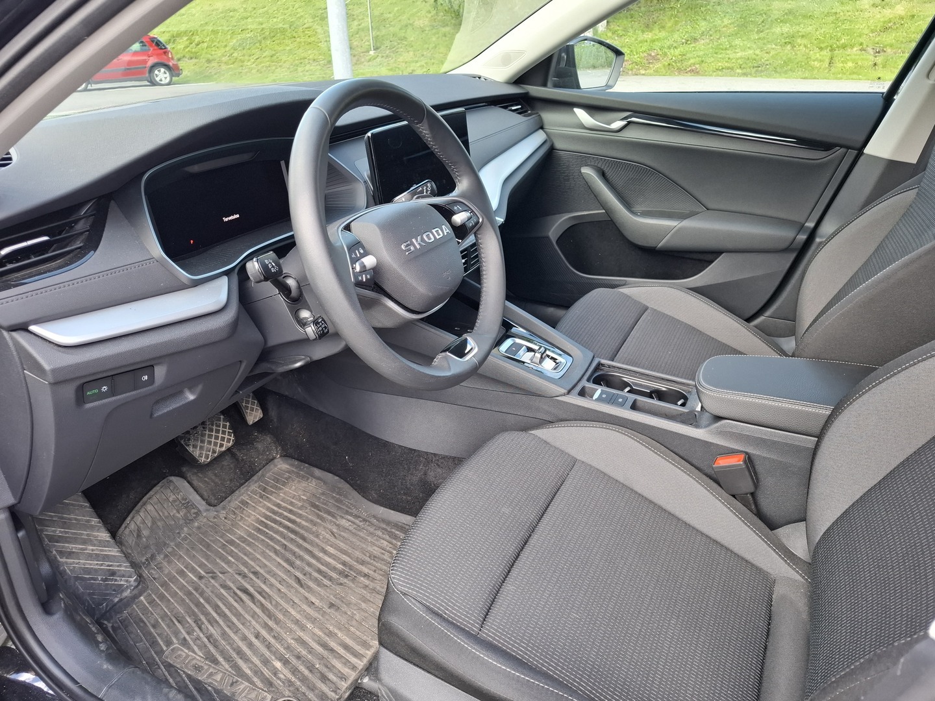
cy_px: 350
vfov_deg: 58.9
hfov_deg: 73.9
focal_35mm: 23
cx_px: 468
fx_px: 621
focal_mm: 5.54
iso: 50
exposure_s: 1/100
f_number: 1.8
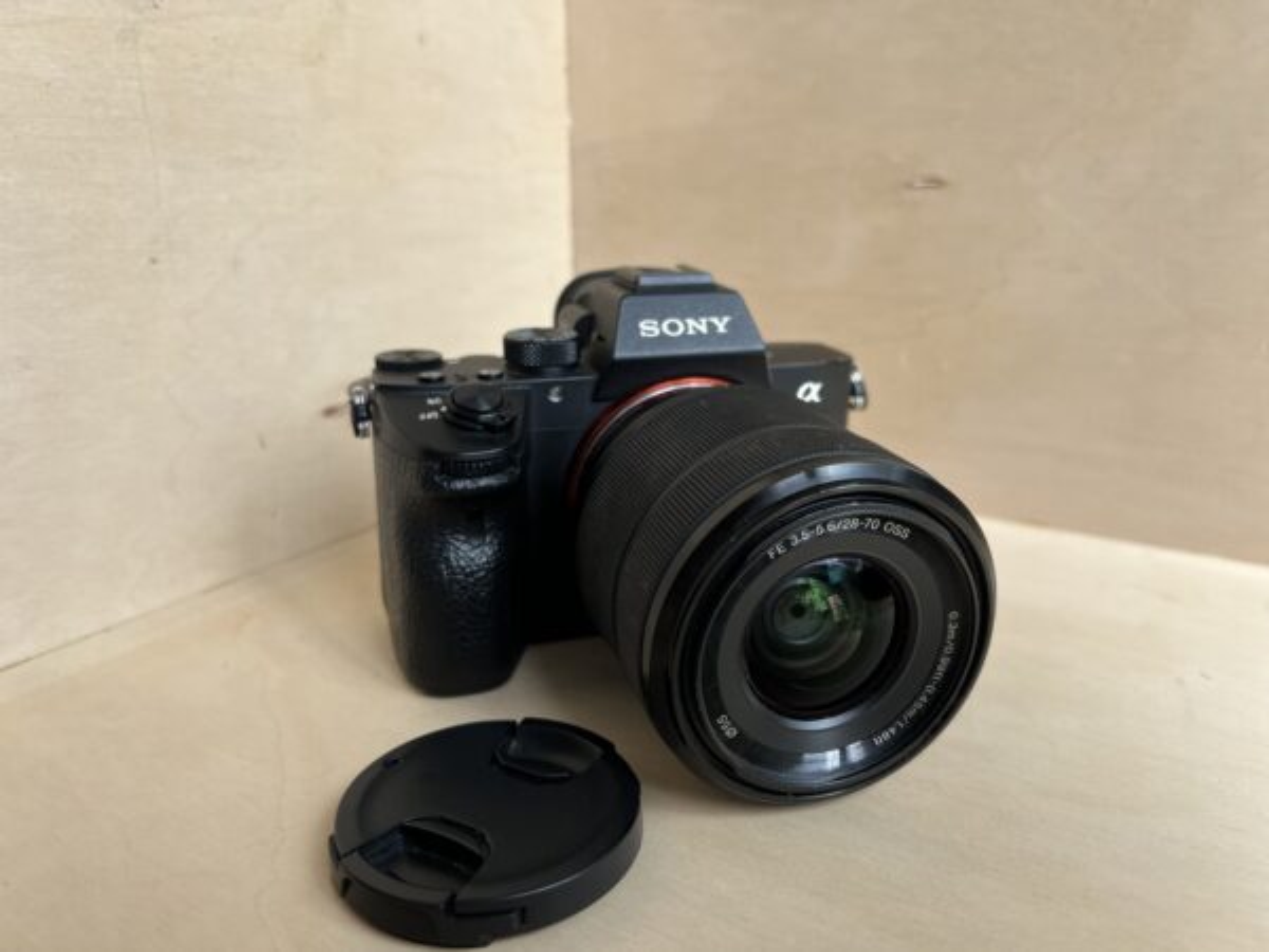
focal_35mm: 26
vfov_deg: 53.1
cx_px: 634
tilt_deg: -16.6
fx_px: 953
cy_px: 476
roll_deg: +1.3
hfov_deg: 67.3
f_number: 1.5
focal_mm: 5.7
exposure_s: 1/452
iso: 50
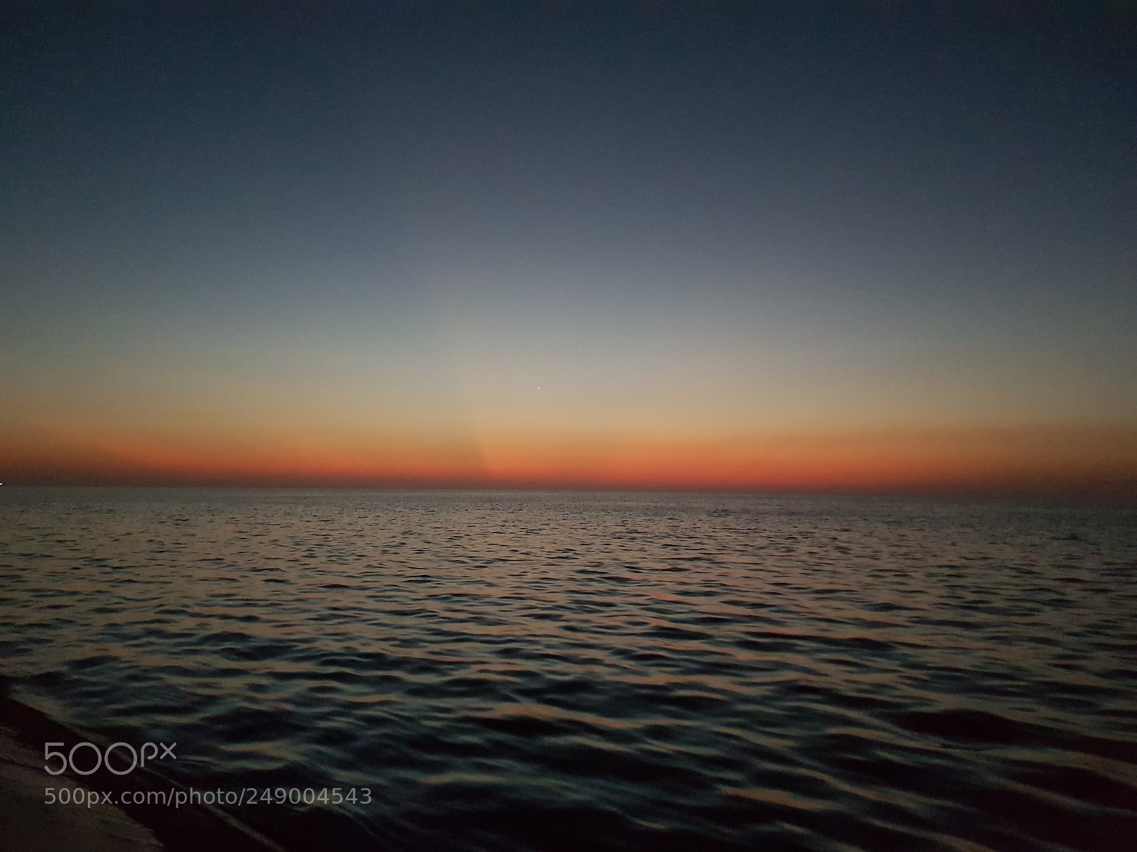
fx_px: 854
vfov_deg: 53.1
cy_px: 426
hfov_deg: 67.3
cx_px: 568
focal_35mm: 26
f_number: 1.7
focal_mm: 4.2
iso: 640
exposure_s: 1/10
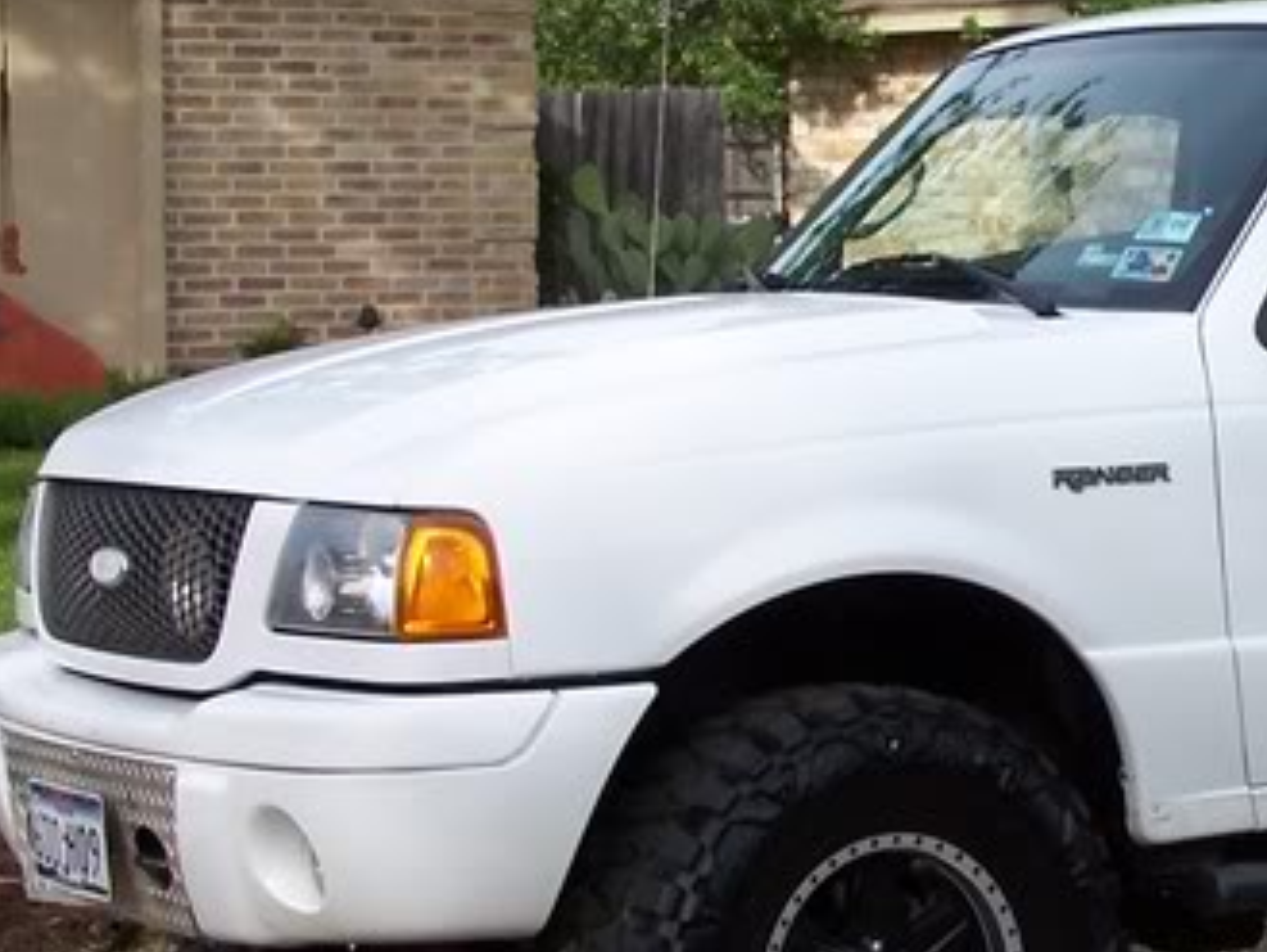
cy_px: 513
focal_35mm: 124
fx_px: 4540
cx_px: 1336
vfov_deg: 12.0
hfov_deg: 15.5
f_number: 3.2
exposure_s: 1/500
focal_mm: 8.5
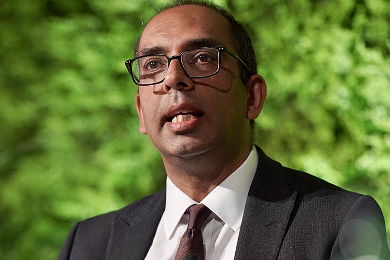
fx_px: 1462
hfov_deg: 15.2
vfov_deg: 10.2
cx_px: 195
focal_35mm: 135
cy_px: 130
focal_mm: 135
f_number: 2
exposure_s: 1/200
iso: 500
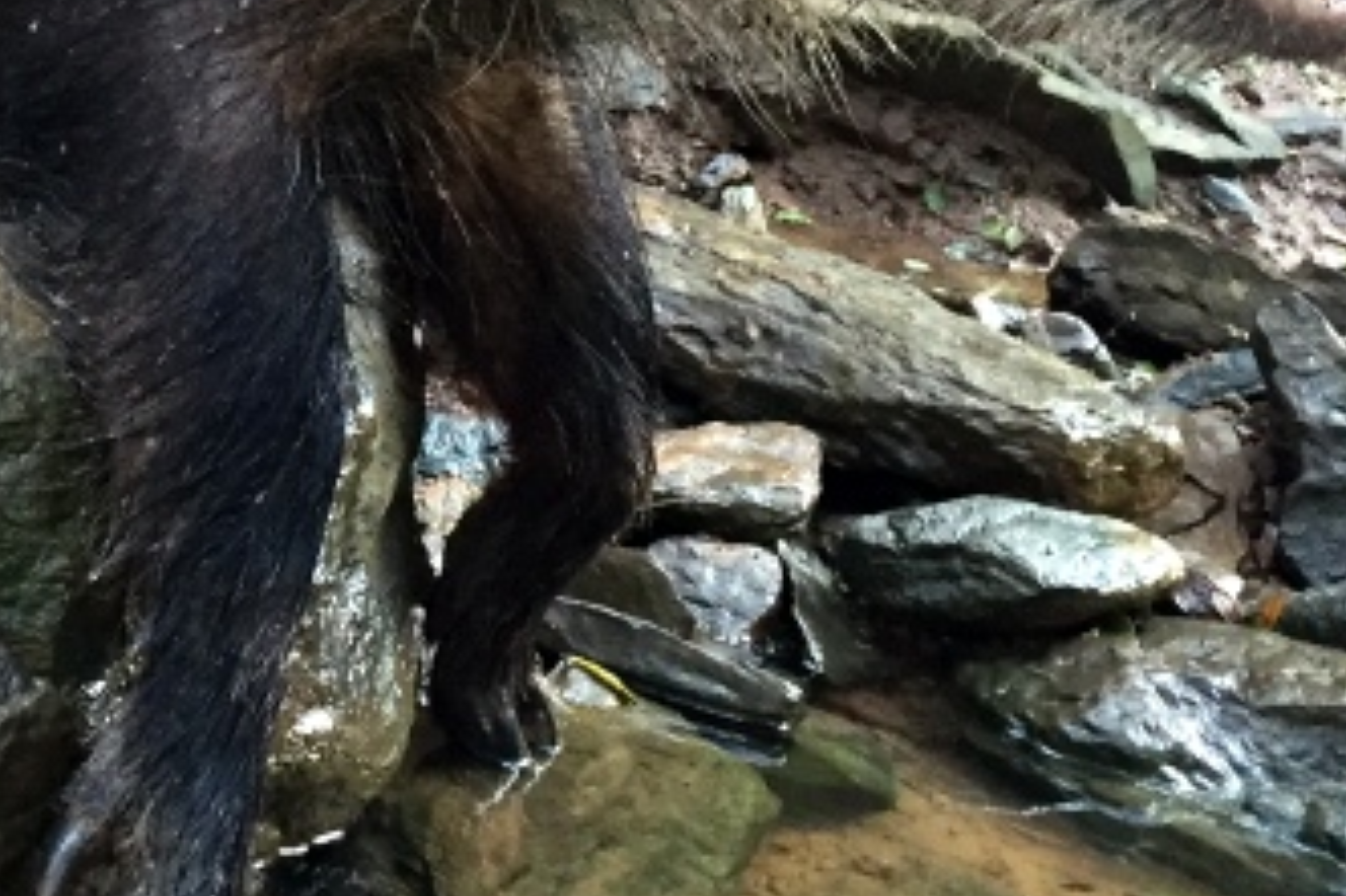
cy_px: -259
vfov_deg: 14.1
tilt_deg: -8.5
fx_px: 3475
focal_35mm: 93
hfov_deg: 21.3
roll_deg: -11.6
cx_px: 41
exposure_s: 1/30
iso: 160
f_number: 2.2
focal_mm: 4.15
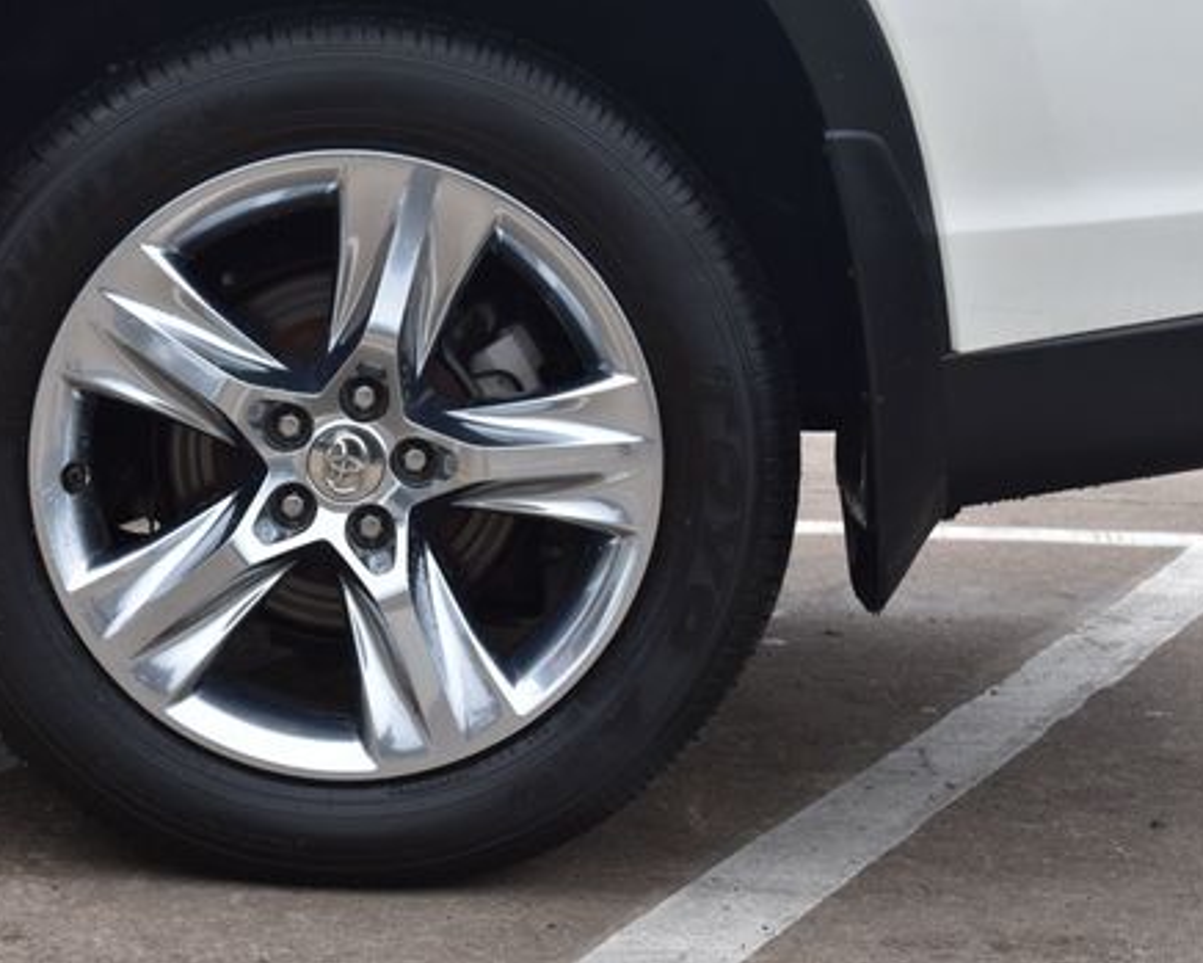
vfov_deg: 13.6
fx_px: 4049
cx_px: 337
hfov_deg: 16.8
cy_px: 494
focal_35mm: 114
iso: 400
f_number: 10
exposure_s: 1/250
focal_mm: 55
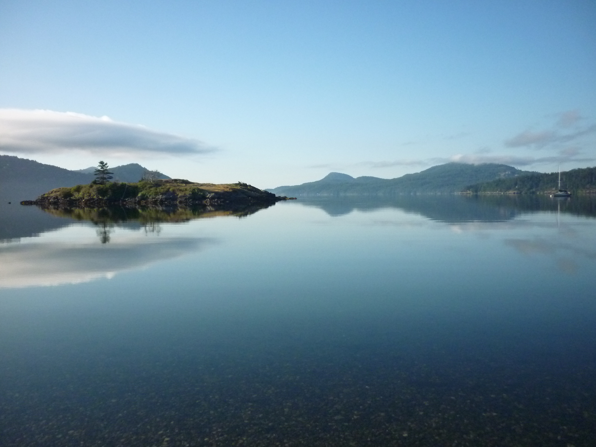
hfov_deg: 55.4
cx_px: 298
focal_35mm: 33
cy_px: 224
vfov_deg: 42.9
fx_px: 568
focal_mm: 5.5
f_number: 8
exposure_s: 1/500
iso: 400
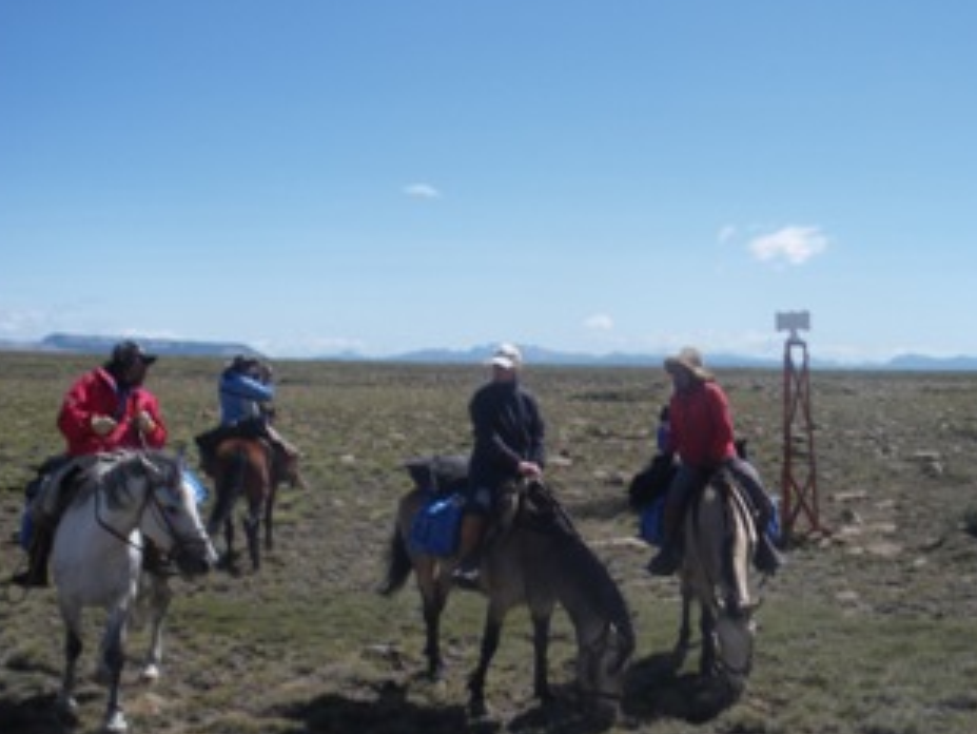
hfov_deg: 37.1
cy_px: 291
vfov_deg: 28.5
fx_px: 1440
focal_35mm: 51
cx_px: 648
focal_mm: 6.3
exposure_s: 1/320
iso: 64
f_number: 5.4
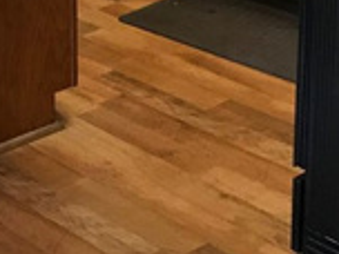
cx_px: -69
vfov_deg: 11.7
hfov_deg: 16.0
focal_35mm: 118
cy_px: -187
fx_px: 1156
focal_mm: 3.99
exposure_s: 1/30
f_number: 1.8
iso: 32
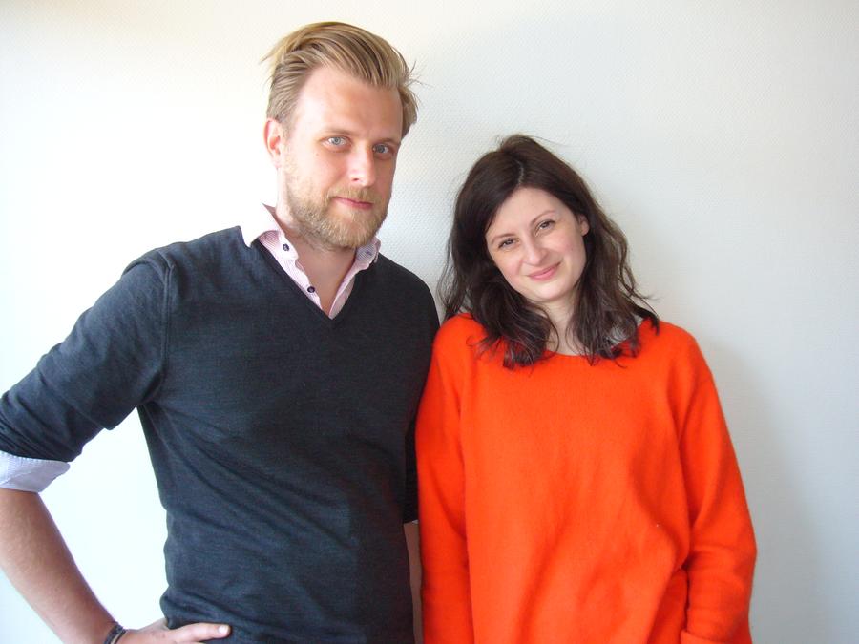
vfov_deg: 38.7
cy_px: 322
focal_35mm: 37
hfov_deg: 50.1
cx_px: 430
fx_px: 918
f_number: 3.1
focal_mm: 6.1
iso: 125
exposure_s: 1/13
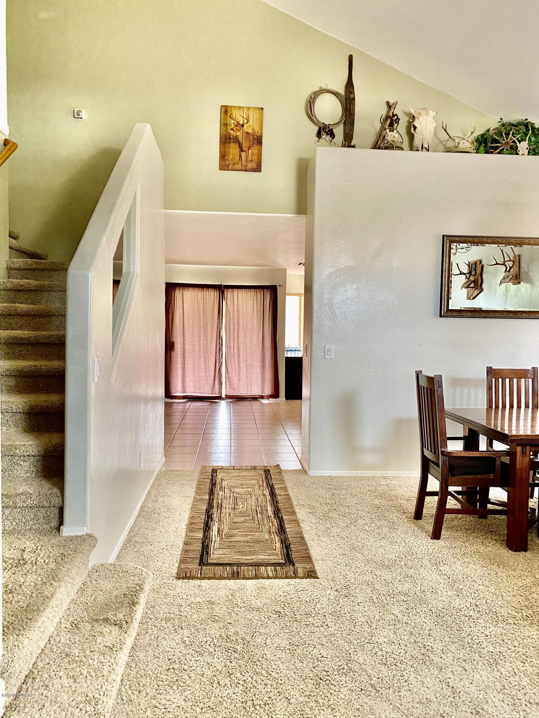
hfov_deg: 53.1
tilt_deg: -3.0
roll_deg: -1.1
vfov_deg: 67.3
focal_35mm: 26
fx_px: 540
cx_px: 270
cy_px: 359
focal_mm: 4.25
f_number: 1.8
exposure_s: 1/60
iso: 320
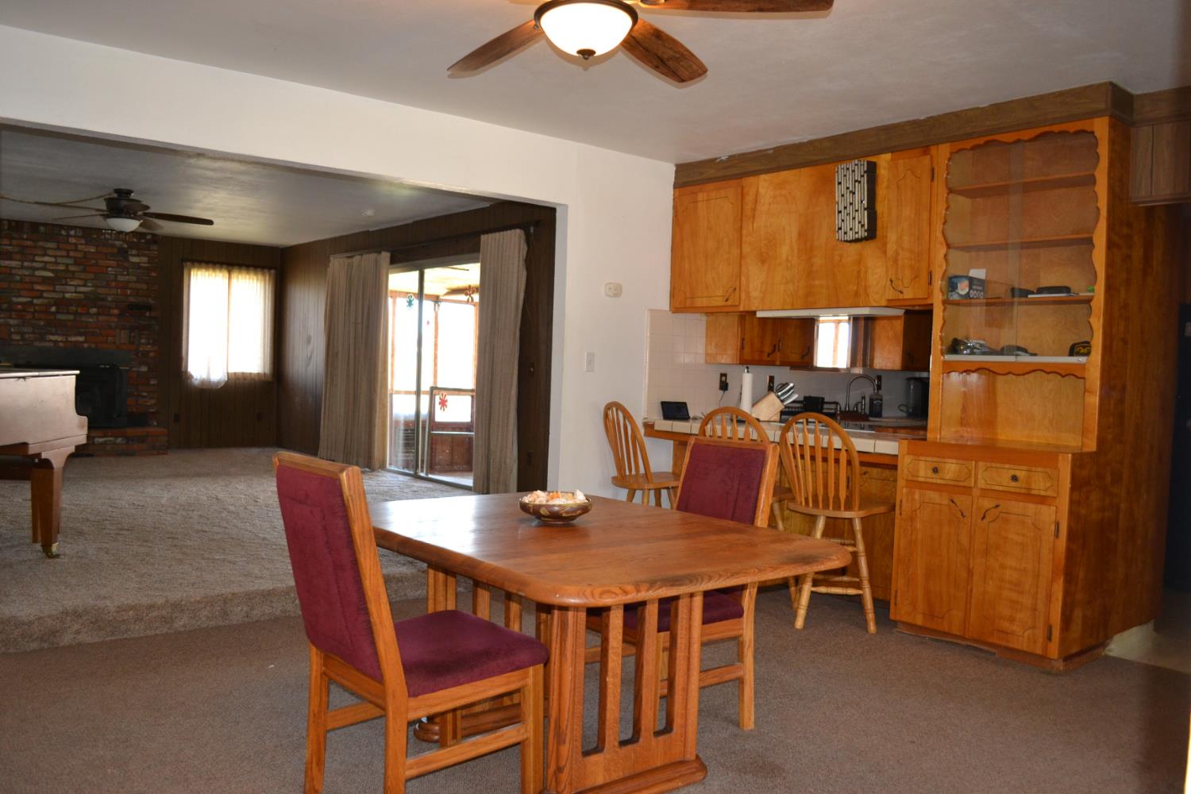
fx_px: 893
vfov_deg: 47.9
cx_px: 596
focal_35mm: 27
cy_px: 397
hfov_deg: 67.4
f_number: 3.5
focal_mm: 18
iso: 800
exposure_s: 1/60
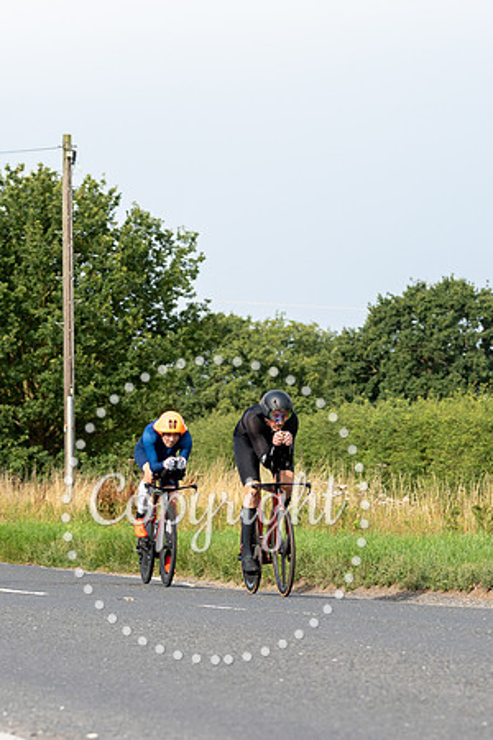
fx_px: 4047
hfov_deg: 7.0
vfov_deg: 10.4
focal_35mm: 197
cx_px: 226
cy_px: 448
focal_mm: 74
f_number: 4
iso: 125
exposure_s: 1/640
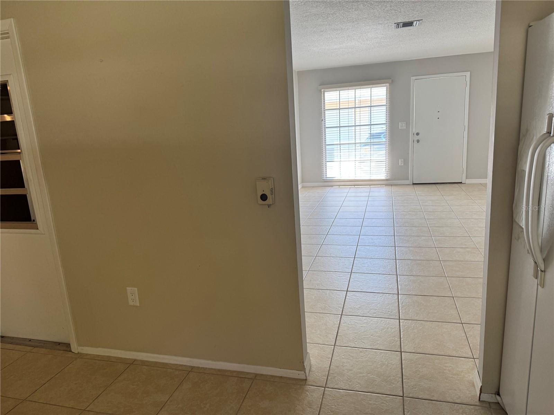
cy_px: 208
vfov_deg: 56.8
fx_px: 384
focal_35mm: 24
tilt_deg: -12.6
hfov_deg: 71.6
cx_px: 277
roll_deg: +3.9
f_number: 1.78
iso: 125
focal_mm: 6.76
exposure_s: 1/120
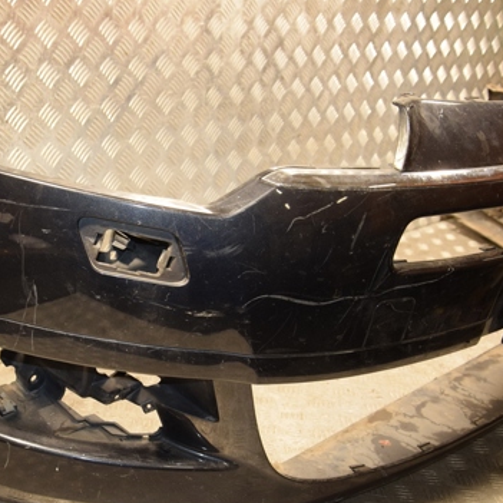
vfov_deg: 34.8
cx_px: 100
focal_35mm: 49
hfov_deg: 33.8
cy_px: 291
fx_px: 802
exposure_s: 1/125
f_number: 5
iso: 800
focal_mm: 21
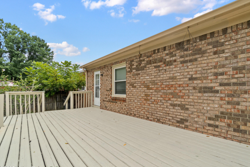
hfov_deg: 96.6
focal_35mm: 16
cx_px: 133
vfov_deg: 73.7
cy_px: 87
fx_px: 111
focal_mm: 10
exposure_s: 1/250
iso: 400
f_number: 8
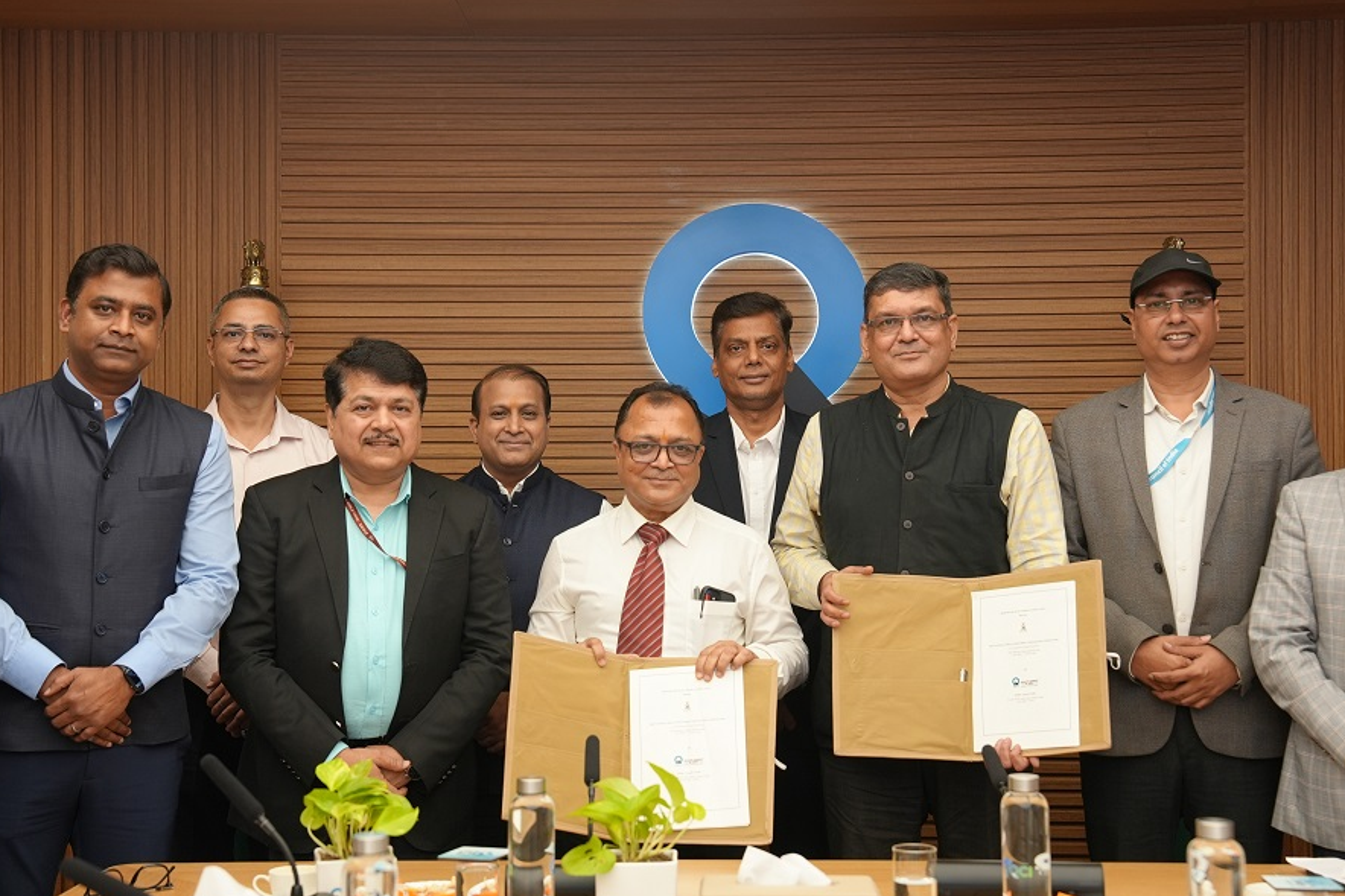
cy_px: 451
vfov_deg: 25.0
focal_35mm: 54
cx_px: 671
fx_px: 2017
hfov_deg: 36.9
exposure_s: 1/160
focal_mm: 53
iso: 800
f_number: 4
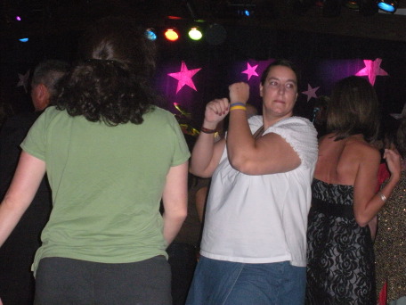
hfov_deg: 30.3
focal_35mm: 64
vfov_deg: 22.9
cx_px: 203
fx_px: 751
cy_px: 152
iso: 702
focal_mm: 11.2
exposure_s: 1/125
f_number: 4.6
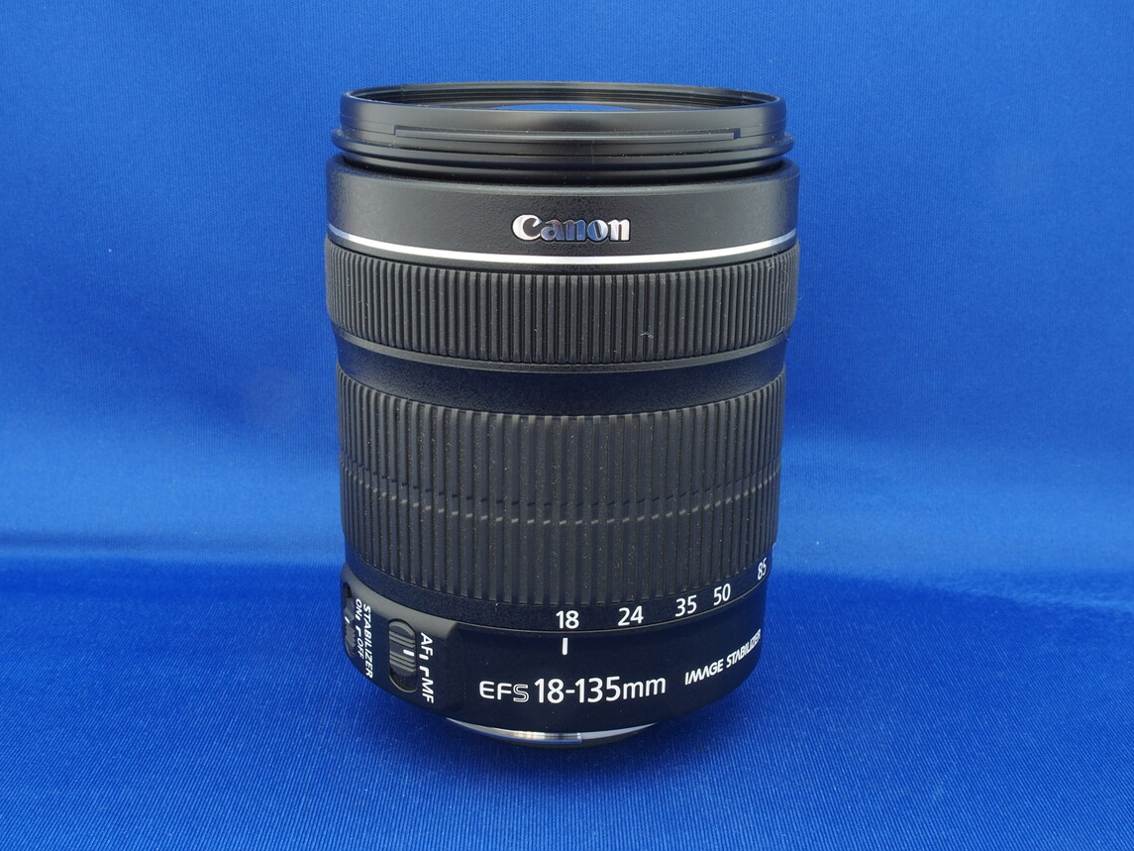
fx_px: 1442
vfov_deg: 32.9
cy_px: 438
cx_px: 565
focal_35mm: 44
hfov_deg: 42.9
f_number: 8
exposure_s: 2
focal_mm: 9
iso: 100
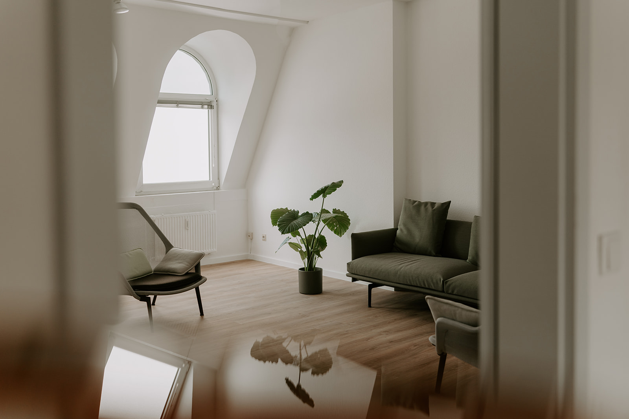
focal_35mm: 35
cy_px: 210
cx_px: 314
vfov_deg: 37.9
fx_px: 612
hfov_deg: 54.4
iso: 160
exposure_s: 1/250
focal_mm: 35
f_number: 2
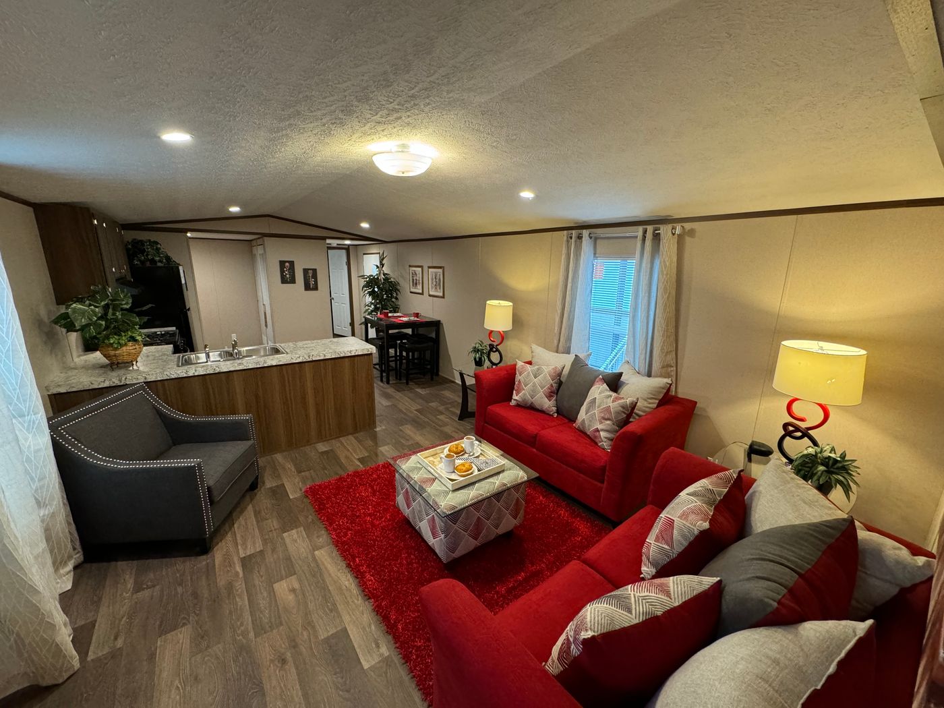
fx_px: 382
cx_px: 472
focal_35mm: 14
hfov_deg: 102.1
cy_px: 354
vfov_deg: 85.7
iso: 500
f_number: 2.2
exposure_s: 1/60
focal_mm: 2.22
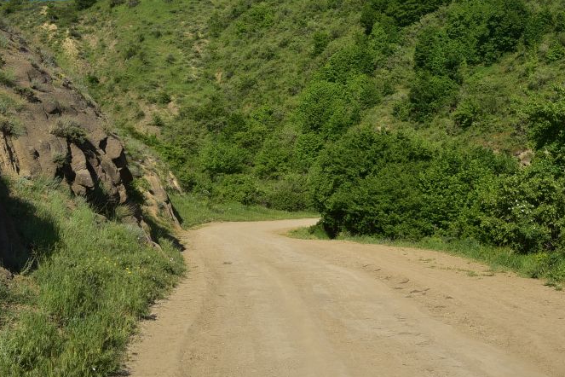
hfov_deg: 20.8
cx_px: 342
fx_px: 1538
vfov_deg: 13.9
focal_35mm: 98
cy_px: 68
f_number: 16
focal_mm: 50
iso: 160
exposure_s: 1/125
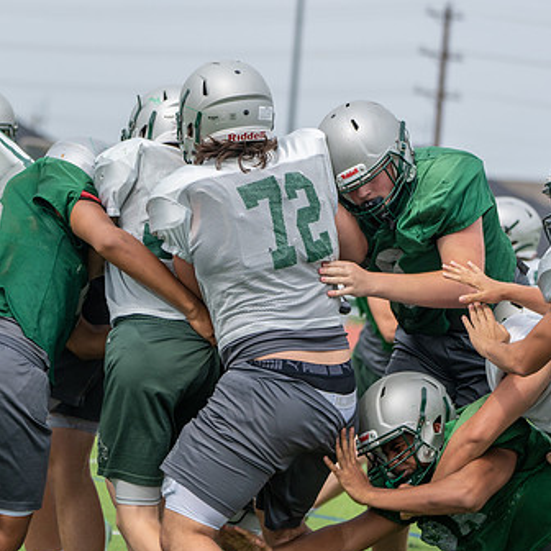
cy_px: 314
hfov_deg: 6.8
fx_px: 4628
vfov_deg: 6.8
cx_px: 121
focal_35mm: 257
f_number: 5.6
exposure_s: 1/1250
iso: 400
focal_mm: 175
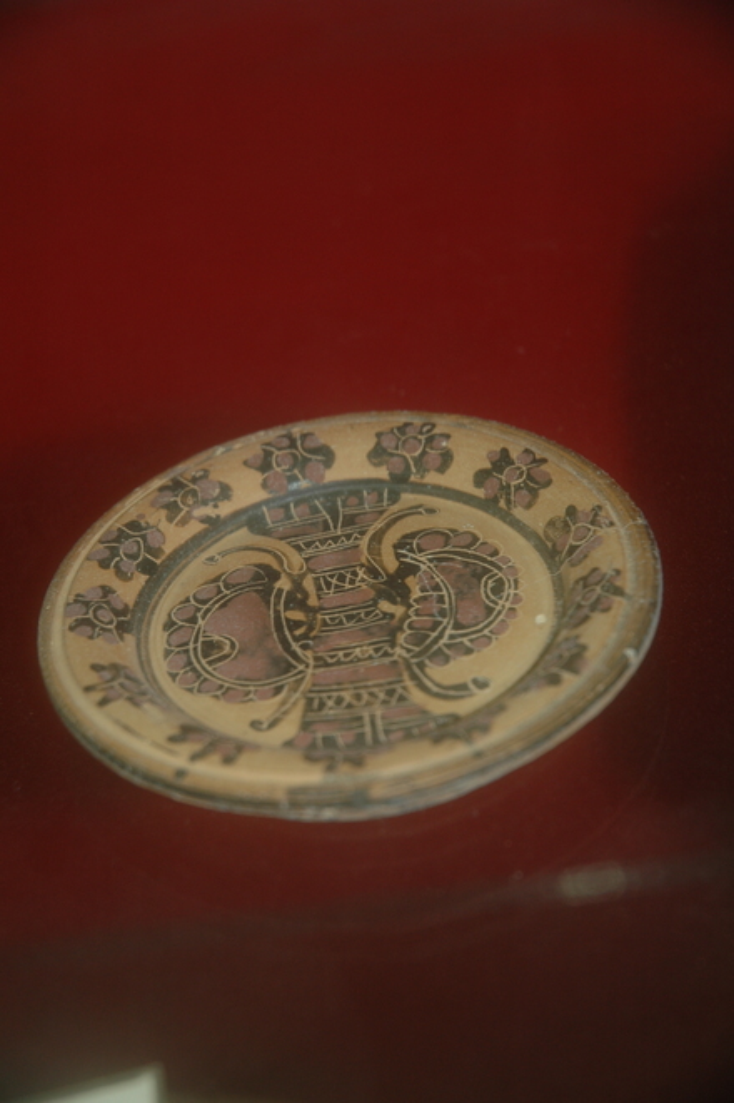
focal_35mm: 105
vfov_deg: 19.5
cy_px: 552
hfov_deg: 13.0
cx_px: 367
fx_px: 3214
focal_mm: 70
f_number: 4.5
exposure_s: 1/60
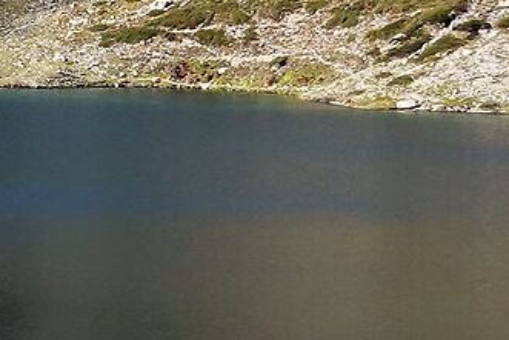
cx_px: -491
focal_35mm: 174
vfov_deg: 7.8
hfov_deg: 10.8
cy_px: -102
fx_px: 2461
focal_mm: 9
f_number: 5
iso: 64
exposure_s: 1/200
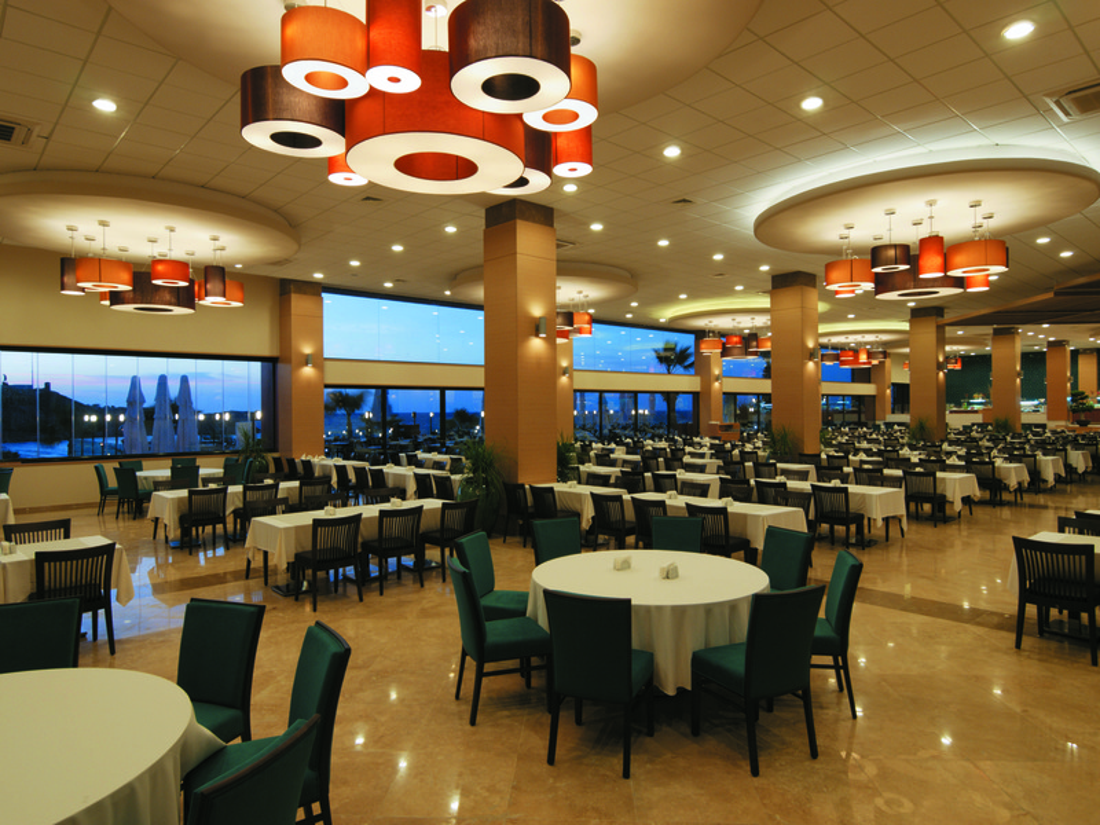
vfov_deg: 61.1
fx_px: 699
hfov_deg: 76.4
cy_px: 412
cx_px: 550
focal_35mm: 22
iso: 100
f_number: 9
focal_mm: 11
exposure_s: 1/1.67
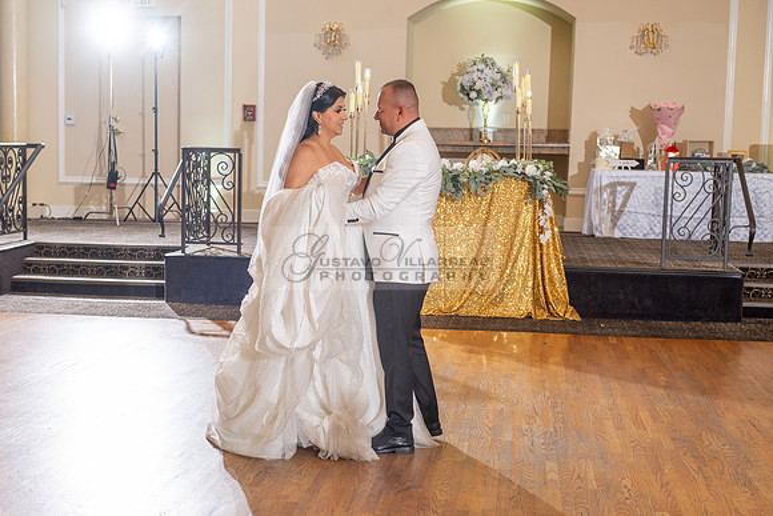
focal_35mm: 60
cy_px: 307
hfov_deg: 33.5
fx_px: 1279
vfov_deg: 22.8
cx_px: 313
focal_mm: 50
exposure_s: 1/160
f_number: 4
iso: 800
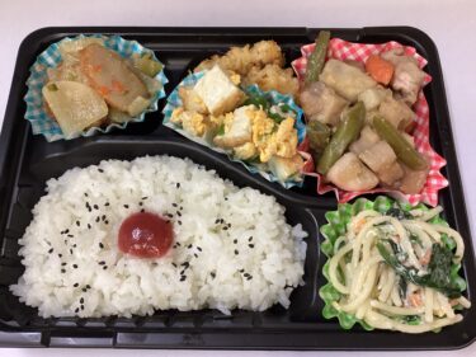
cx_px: 238
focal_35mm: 31
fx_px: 426
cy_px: 178
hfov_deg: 58.4
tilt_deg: -69.9
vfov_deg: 45.4
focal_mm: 3.3
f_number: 2.4
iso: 160
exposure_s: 1/50
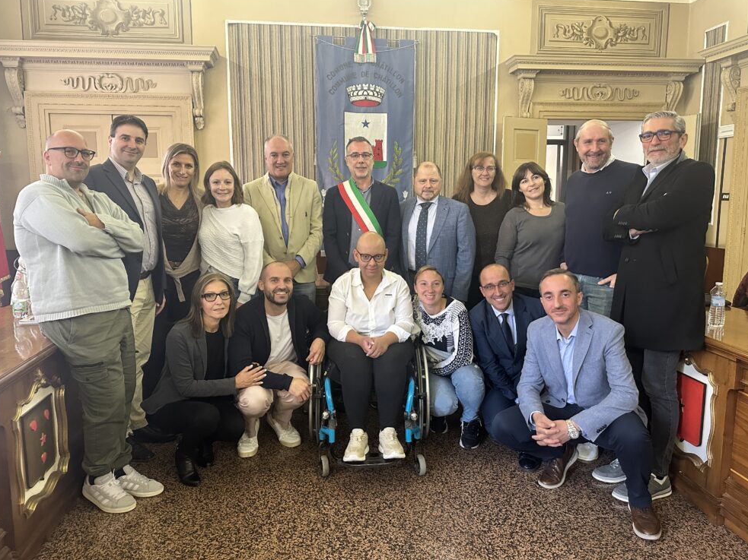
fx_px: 540
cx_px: 368
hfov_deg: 69.4
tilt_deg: -7.0
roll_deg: +0.5
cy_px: 270
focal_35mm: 25
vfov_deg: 54.9
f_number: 1.78
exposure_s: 1/50
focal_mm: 6.86
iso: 500
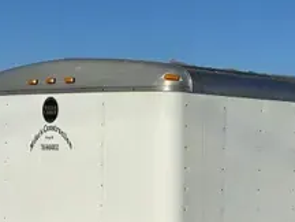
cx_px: 283
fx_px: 1210
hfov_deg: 13.7
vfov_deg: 10.4
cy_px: 217
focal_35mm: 142
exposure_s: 1/12048
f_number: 1.78
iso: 64
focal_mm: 6.86
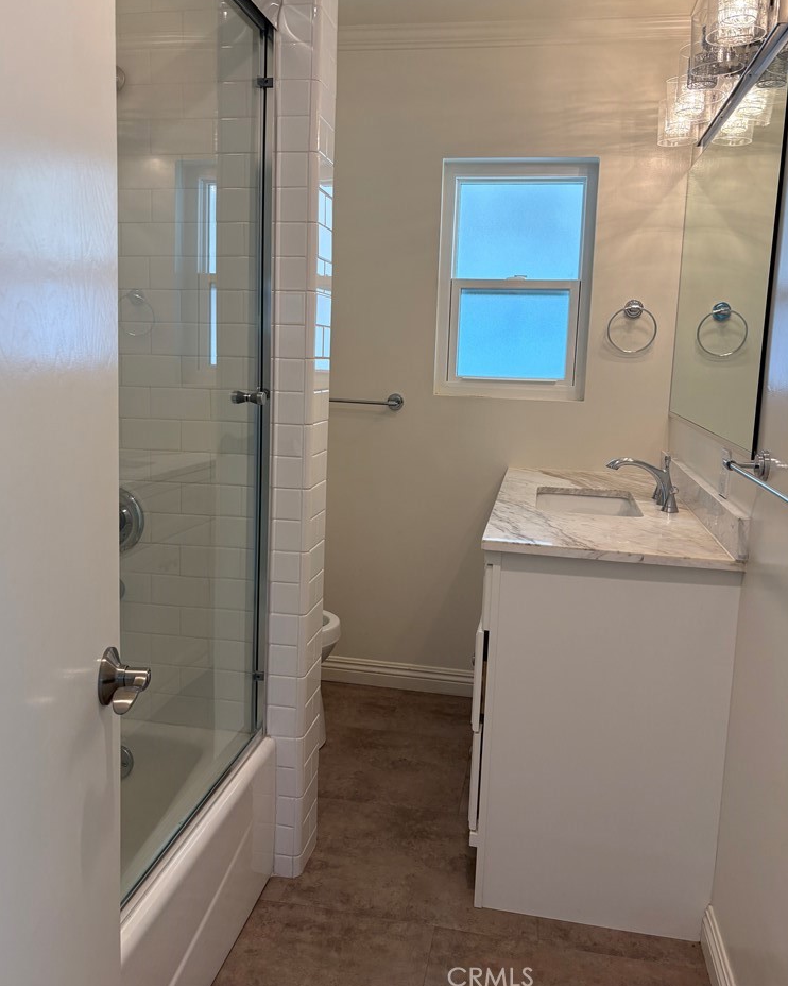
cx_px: 390
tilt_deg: -5.6
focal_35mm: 28
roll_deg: -2.3
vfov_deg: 62.1
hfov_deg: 51.5
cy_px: 448
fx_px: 817
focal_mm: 5.96
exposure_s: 1/120
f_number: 1.6
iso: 100
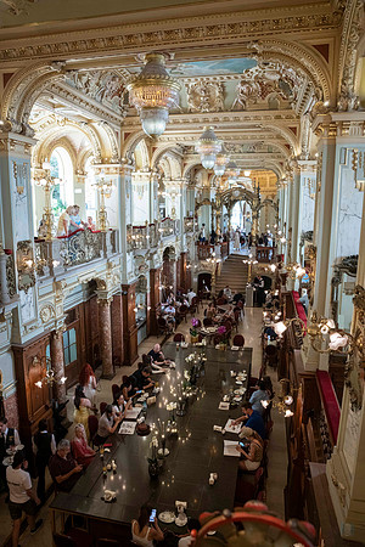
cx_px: 182
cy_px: 274
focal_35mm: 24
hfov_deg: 53.1
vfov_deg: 73.7
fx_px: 365
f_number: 5.6
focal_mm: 24
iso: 1400
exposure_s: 1/50
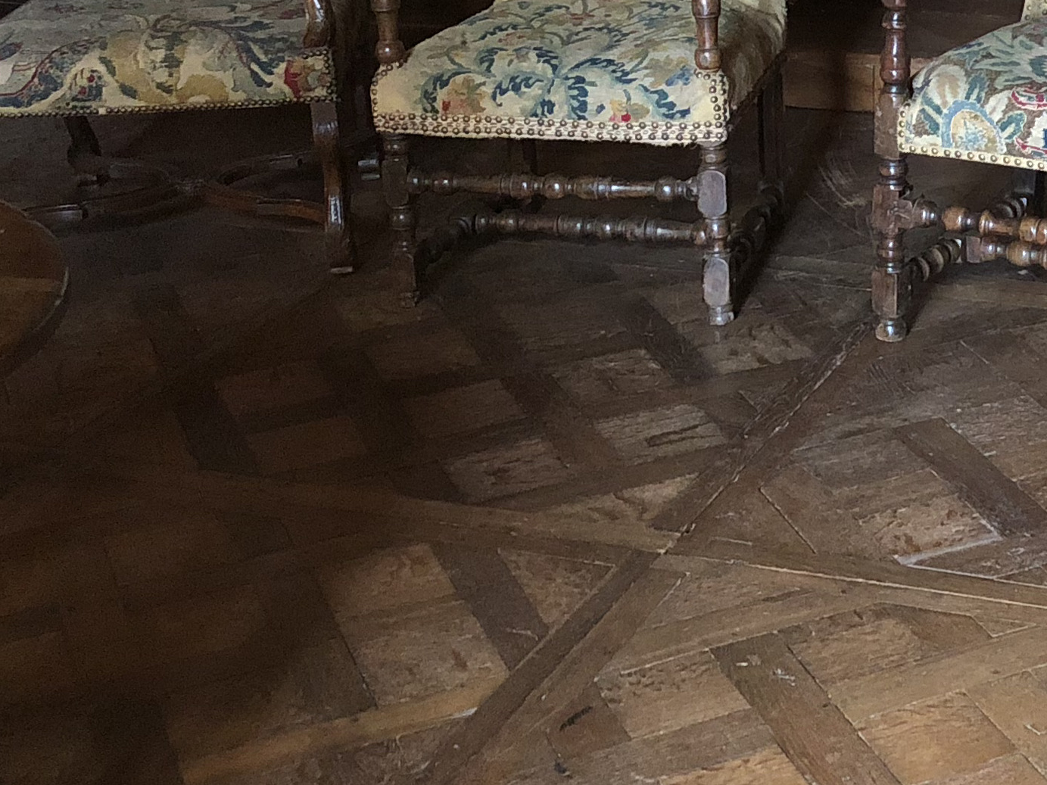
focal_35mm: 81
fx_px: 2450
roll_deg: +1.3
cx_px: 1029
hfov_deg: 23.2
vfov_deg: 17.7
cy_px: -35
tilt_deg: -13.6
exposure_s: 1/14
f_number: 1.8
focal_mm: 4
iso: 100
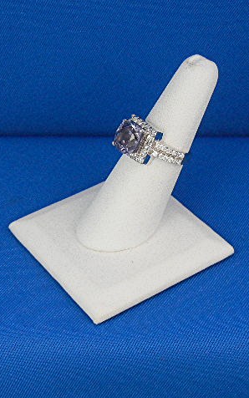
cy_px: 200
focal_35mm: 84
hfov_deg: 15.6
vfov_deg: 24.6
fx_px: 911
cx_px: 127
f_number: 4
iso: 400
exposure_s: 1/33
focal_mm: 10.6
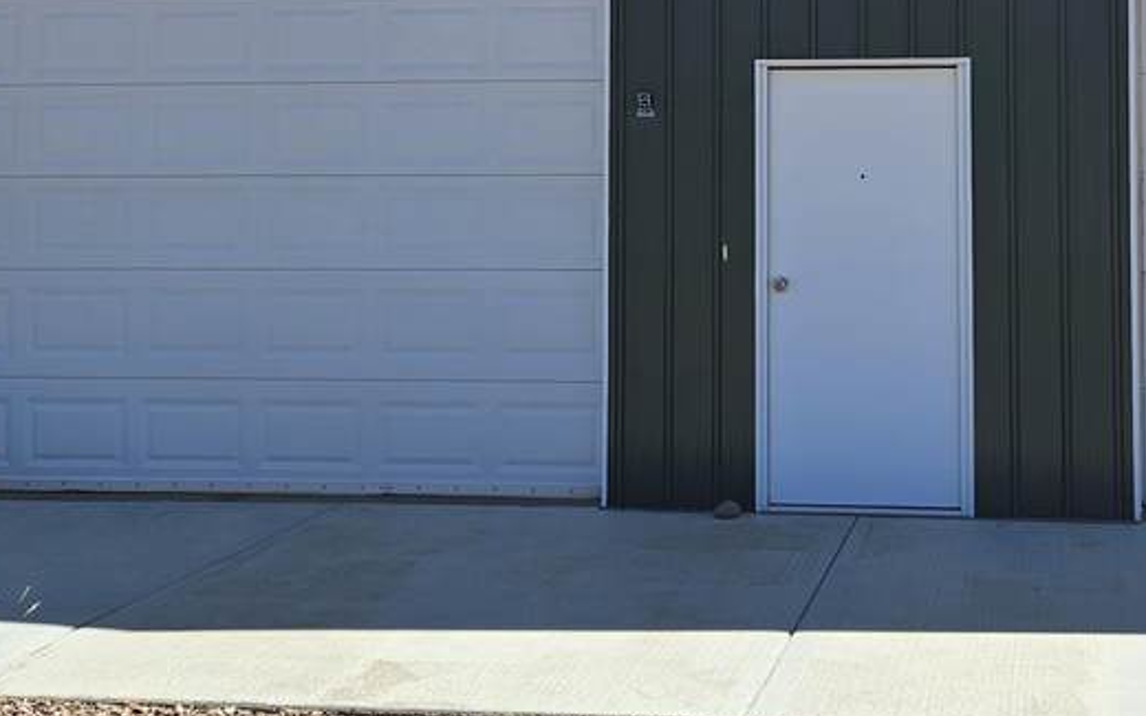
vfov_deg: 21.1
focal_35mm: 60
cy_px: 59
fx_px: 1874
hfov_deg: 33.5
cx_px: 820
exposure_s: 1/2000
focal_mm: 5.4
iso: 25
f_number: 1.8
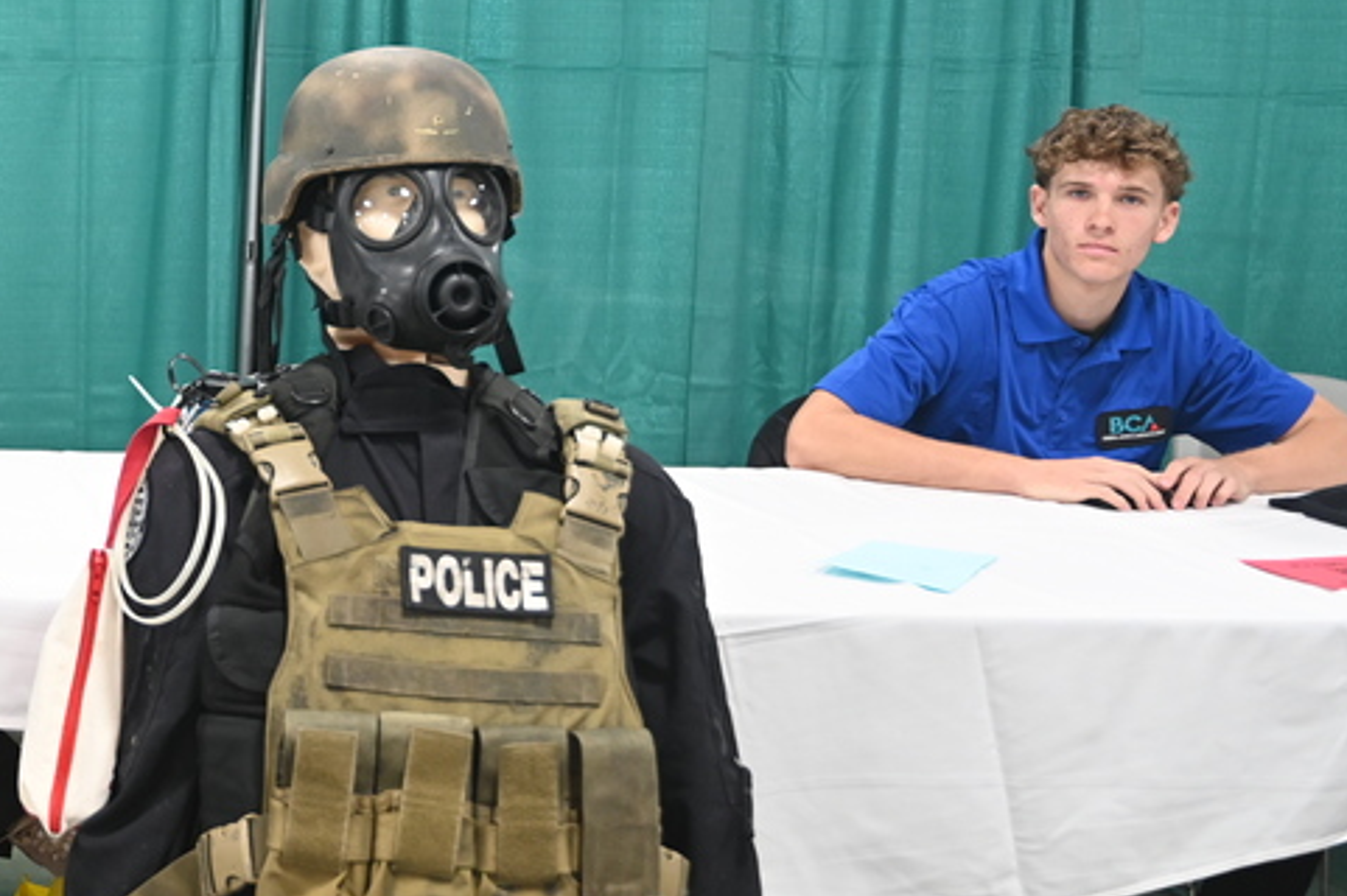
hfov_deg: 28.0
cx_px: -53
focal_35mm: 67
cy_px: 183
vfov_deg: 20.1
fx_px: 2508
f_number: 2.8
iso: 1600
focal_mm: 31.5
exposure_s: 1/125
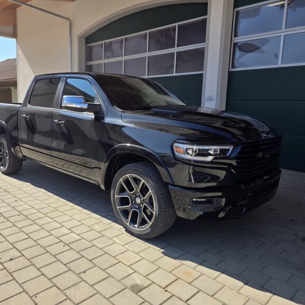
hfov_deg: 56.9
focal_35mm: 28
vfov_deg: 57.3
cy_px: 153
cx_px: 123
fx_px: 279
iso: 80
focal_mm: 6.25
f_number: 1.7
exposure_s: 1/4333
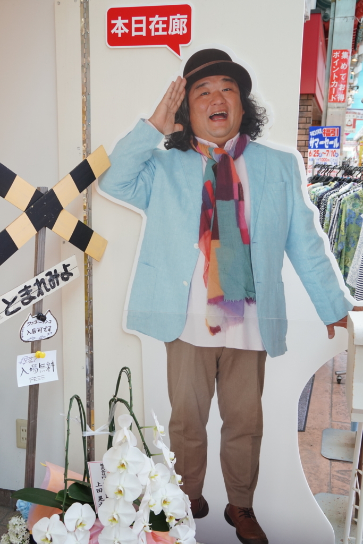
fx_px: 567
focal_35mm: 38
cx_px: 182
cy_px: 272
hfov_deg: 35.5
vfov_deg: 51.3
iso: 640
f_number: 5.6
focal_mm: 25
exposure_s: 1/60
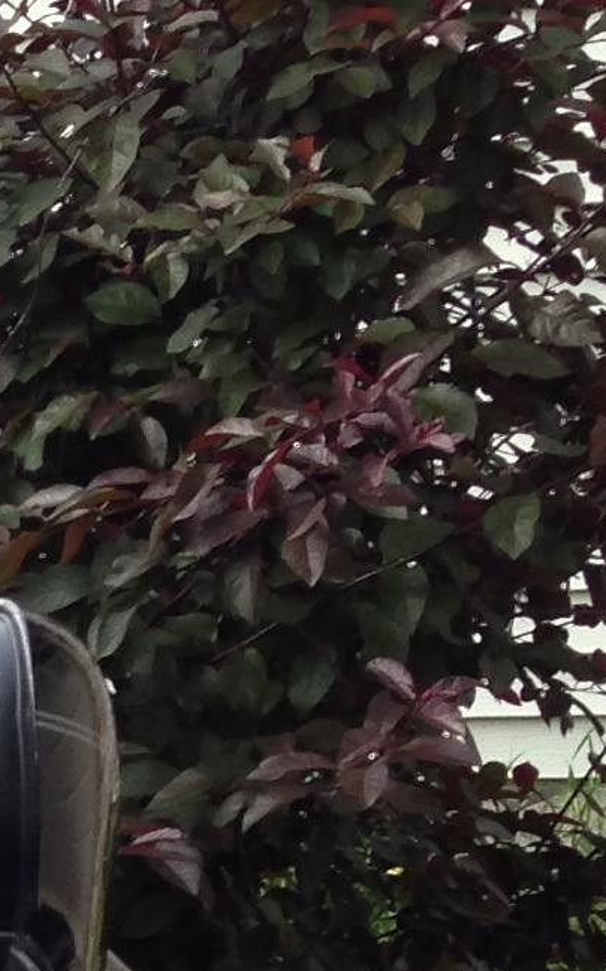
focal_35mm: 176
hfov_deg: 6.7
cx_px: -1275
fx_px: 4656
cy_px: 1520
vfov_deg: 11.4
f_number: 2.4
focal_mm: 4.13
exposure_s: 1/328
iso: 64
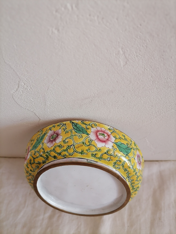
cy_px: 117
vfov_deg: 67.3
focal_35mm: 26
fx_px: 176
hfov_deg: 53.1
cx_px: 88
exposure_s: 1/40
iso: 400
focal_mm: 5.4
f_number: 1.8
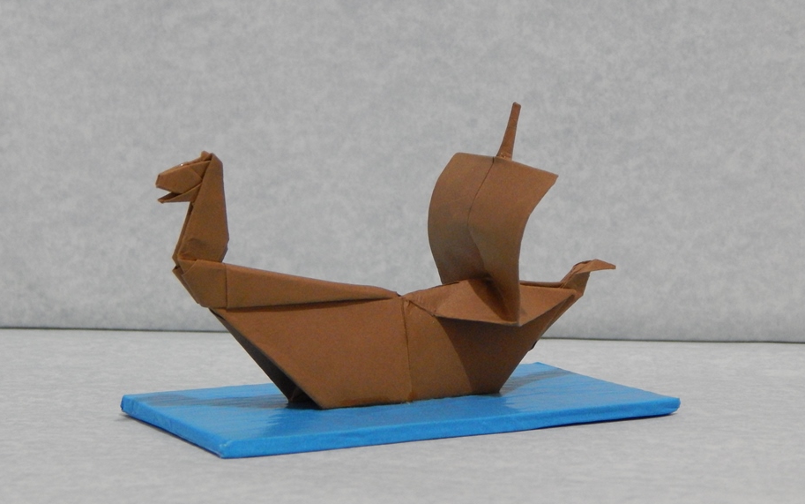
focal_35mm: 92
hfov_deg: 22.6
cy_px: 236
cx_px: 401
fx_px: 2019
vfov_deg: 14.2
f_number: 4.3
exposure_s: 1/15
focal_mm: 15.3
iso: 720
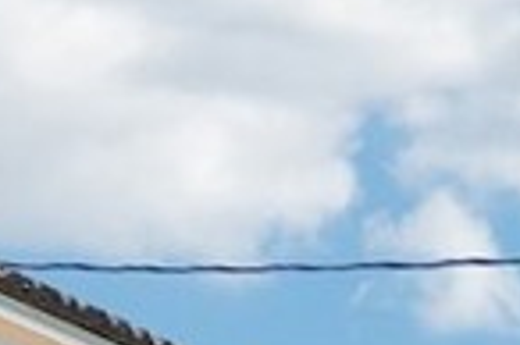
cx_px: 1742
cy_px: 1142
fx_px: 1616
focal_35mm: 112
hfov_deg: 10.1
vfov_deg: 9.0
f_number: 8
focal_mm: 16
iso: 400
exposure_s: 1/1600
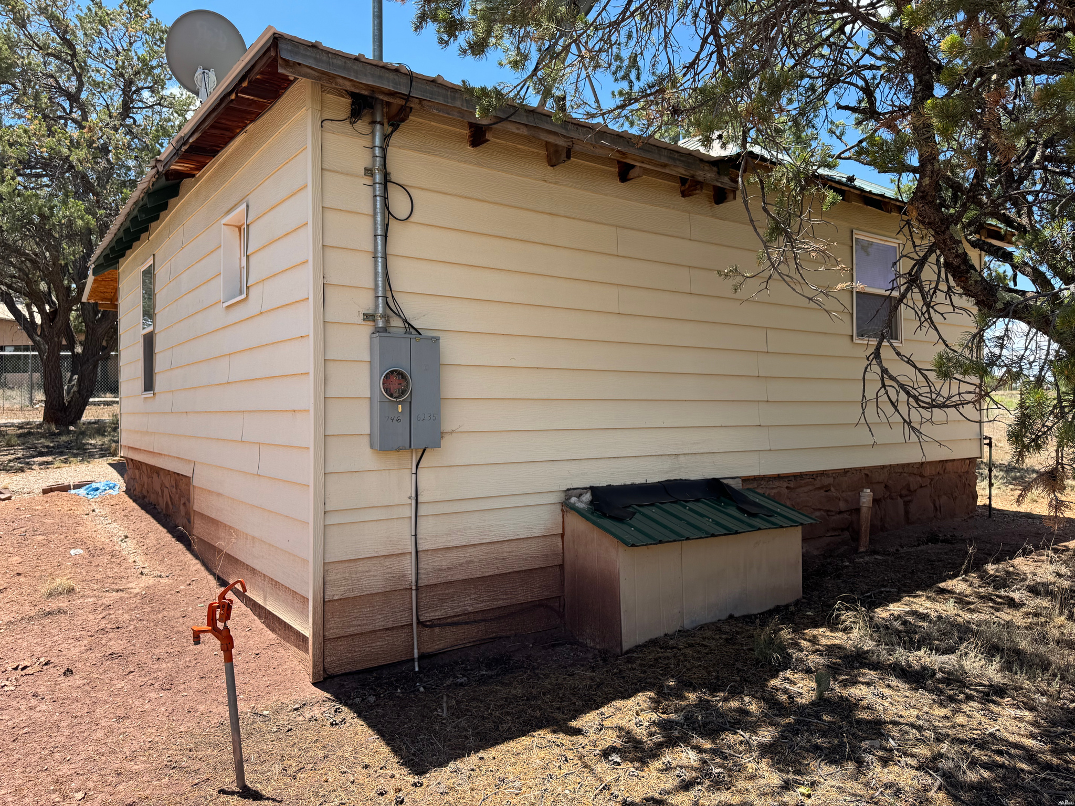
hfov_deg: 71.6
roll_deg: +0.0
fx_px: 745
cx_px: 538
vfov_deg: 56.8
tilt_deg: +0.2
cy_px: 403
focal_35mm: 24
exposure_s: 1/1488
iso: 80
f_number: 1.78
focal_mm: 6.76
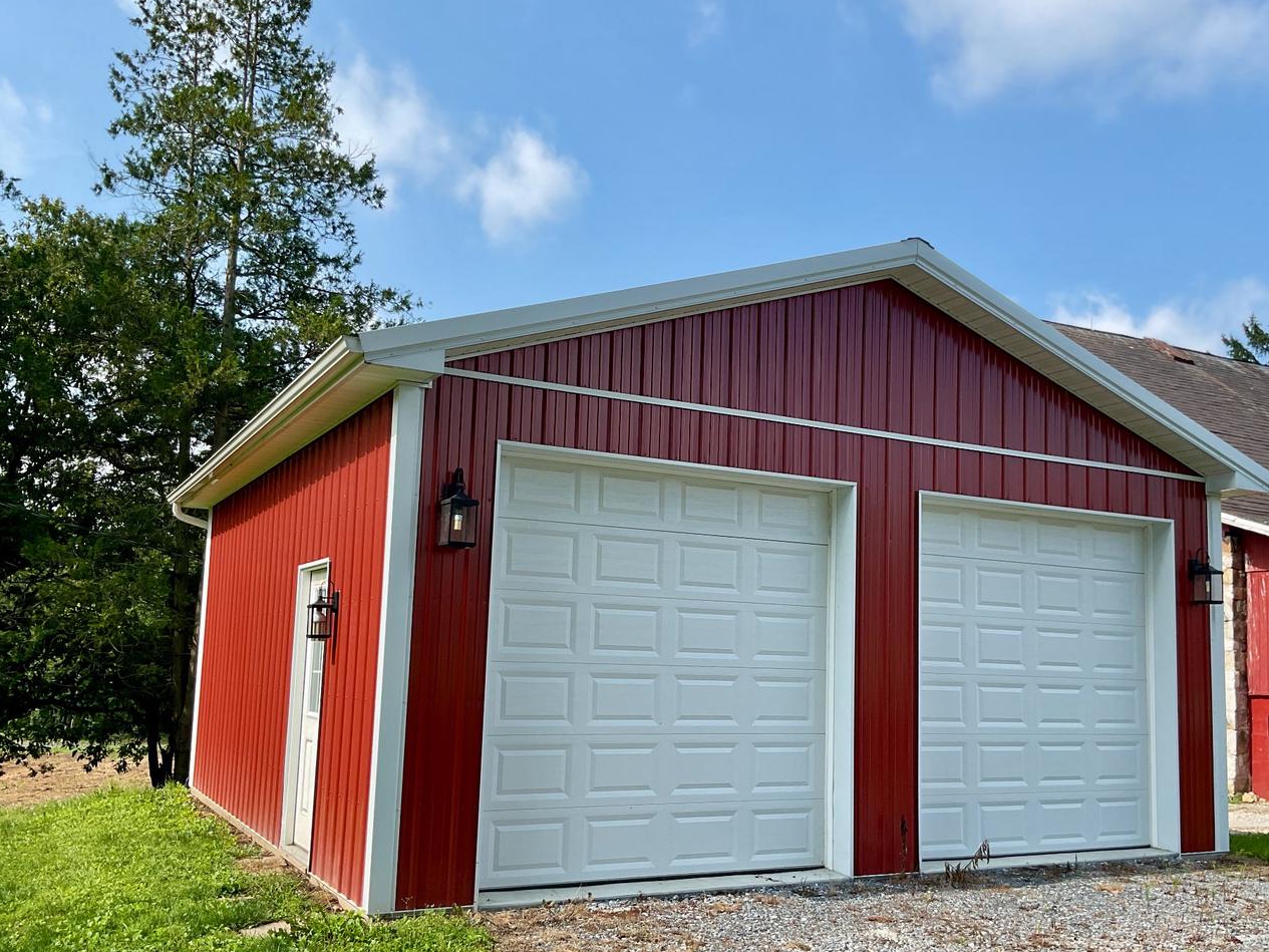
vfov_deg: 42.9
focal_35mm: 33
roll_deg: -2.0
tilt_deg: +6.3
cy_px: 527
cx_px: 675
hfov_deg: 55.3
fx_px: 1210
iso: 16
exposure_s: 1/1121
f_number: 1.8
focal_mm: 3
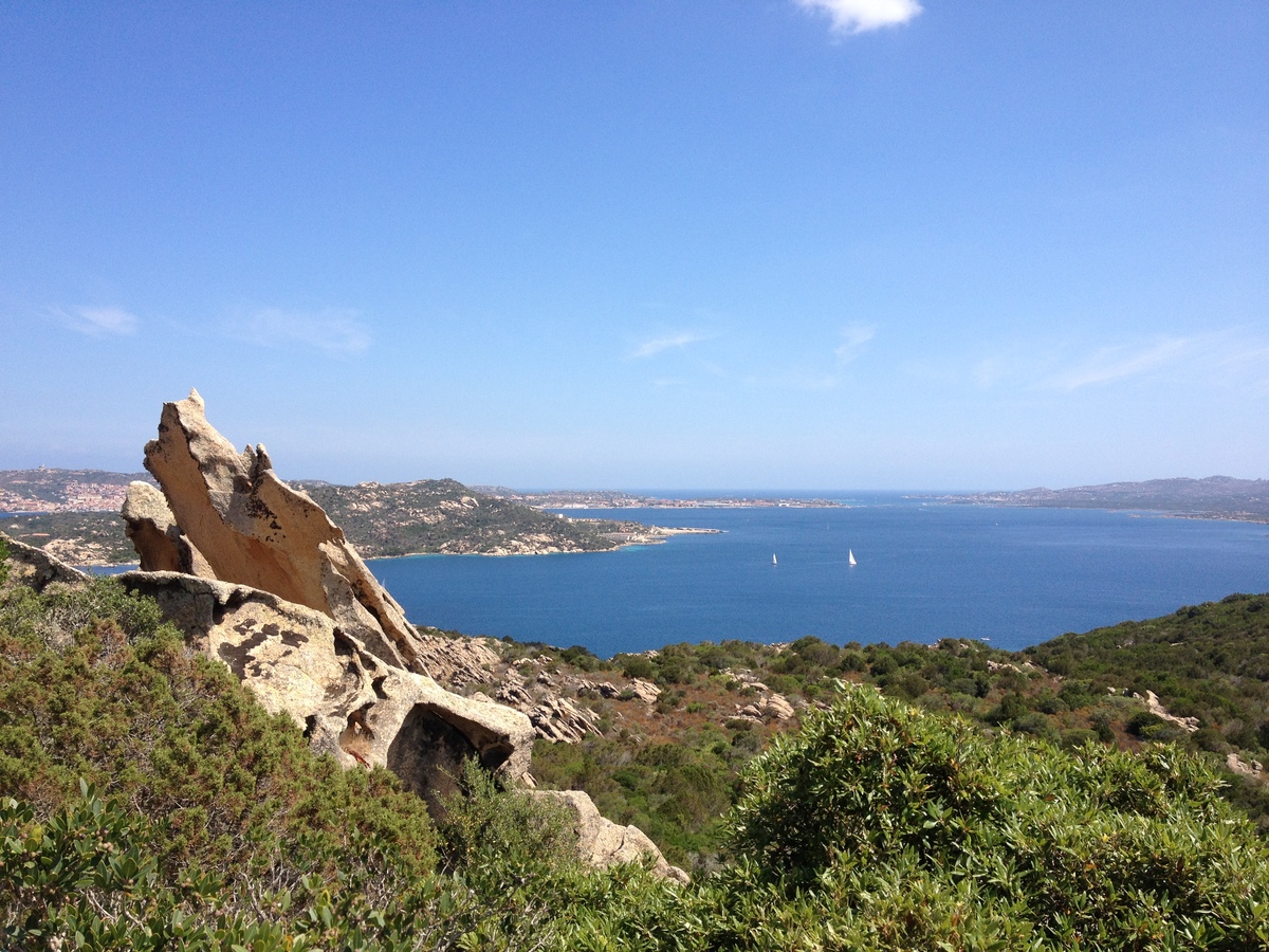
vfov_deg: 40.7
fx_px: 1283
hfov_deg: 52.6
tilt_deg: -2.5
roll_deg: +0.5
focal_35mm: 35
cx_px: 634
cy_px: 476
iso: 50
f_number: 2.4
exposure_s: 1/1534
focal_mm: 4.28
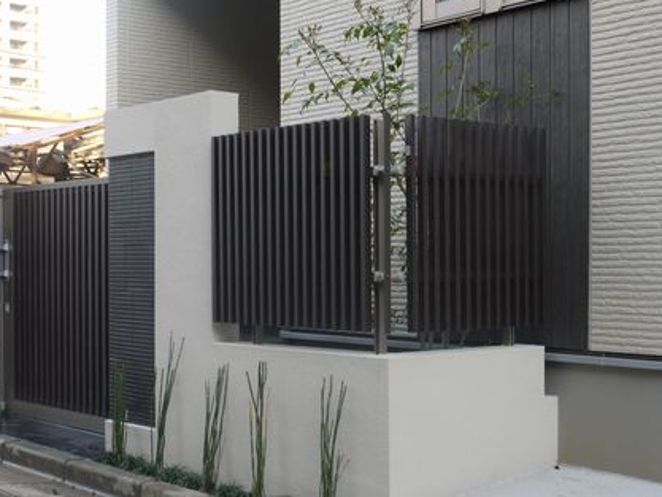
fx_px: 1148
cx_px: 316
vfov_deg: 24.4
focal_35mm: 60
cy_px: 288
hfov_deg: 32.2
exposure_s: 1/40
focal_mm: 25
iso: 100
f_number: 4.9
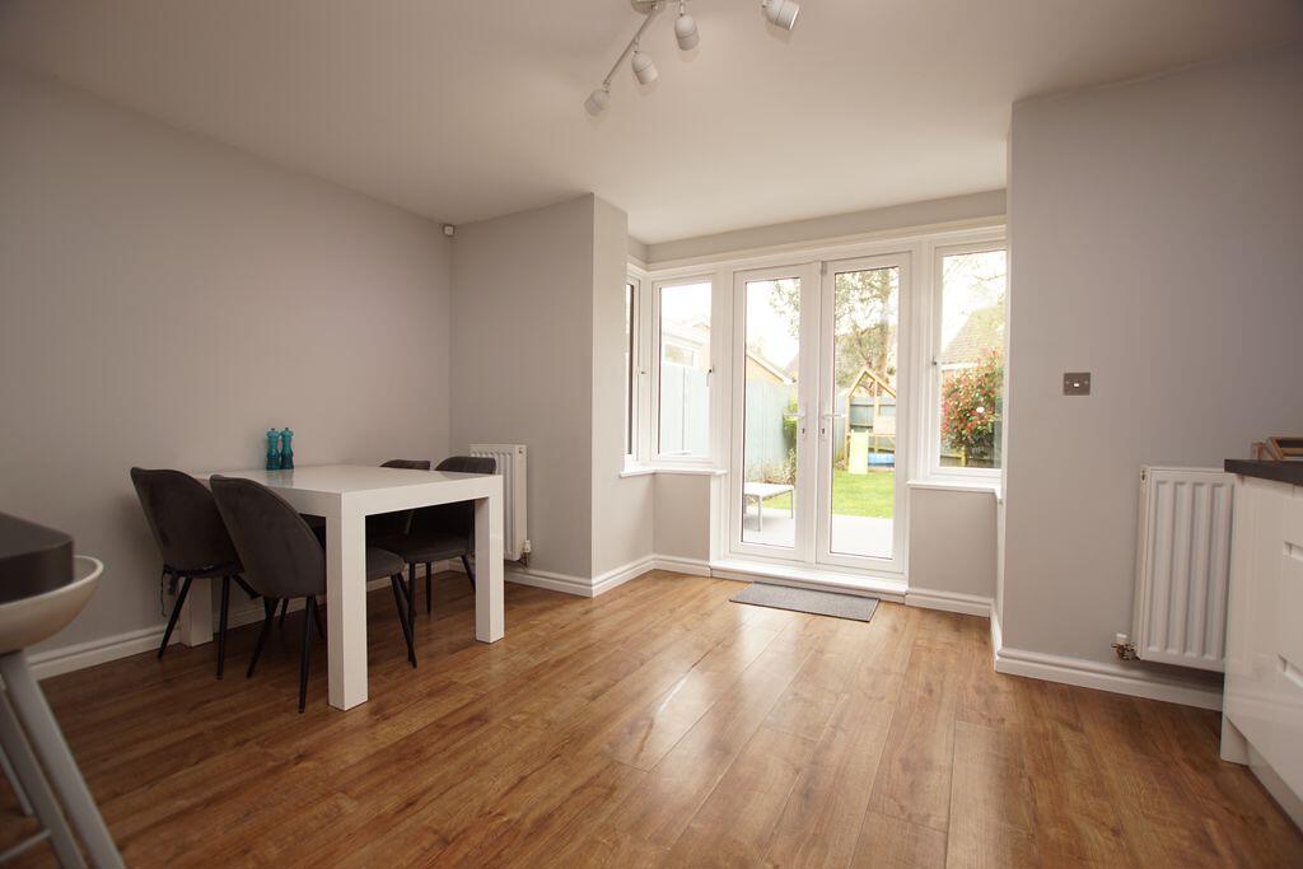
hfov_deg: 100.4
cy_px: 434
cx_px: 652
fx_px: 543
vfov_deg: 77.3
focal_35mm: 15
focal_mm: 10
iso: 200
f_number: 3.5
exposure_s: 1/60
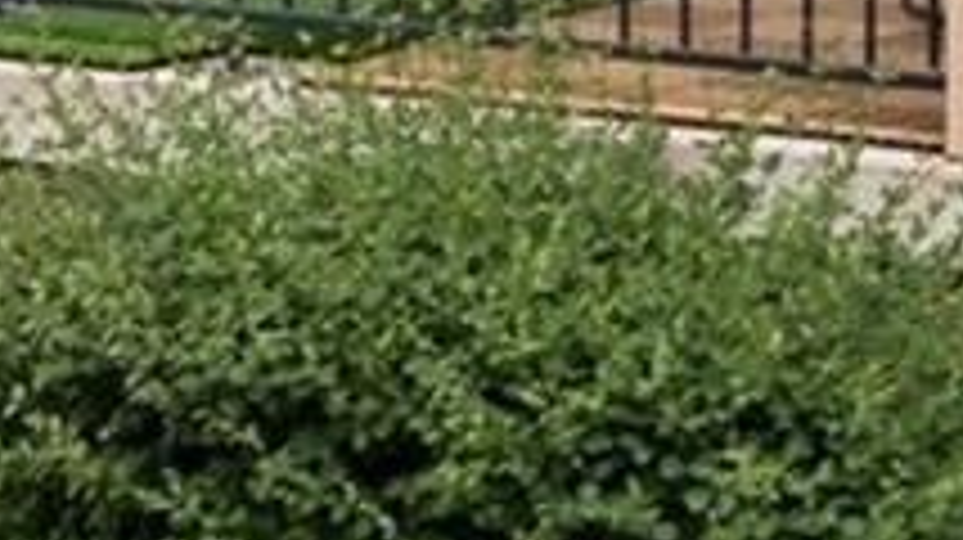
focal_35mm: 180
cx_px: -756
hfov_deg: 11.2
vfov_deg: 6.0
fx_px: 4593
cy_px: -1346
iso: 400
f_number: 9
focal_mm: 23
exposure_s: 1/400
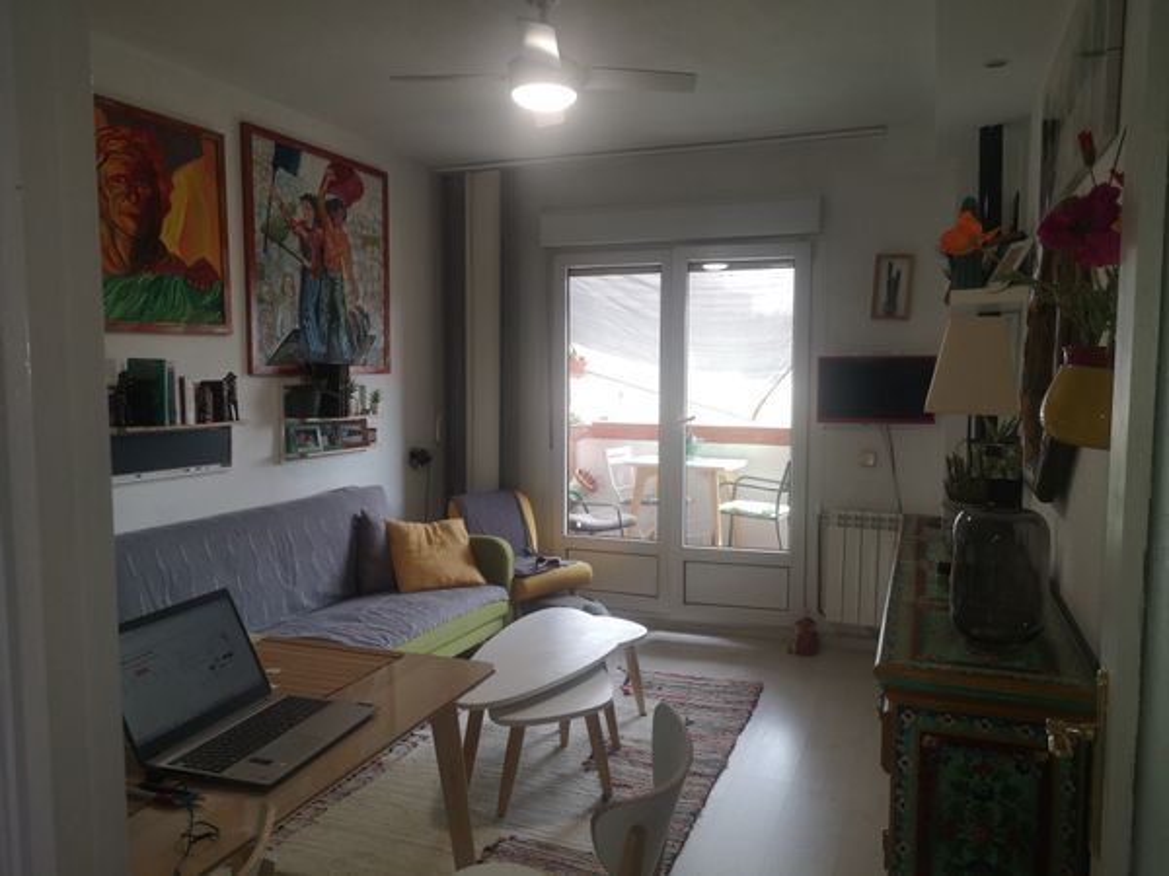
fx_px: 912
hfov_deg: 65.3
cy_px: 438
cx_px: 584
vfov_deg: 51.4
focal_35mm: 27
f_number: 1.8
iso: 50
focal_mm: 3.95
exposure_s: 1/113
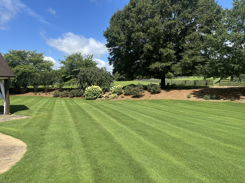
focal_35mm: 24
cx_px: 122
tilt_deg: -2.0
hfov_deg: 71.6
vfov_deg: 56.8
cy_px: 92
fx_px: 170
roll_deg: +1.8
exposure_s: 1/3155
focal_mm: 6.86
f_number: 1.78
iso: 80
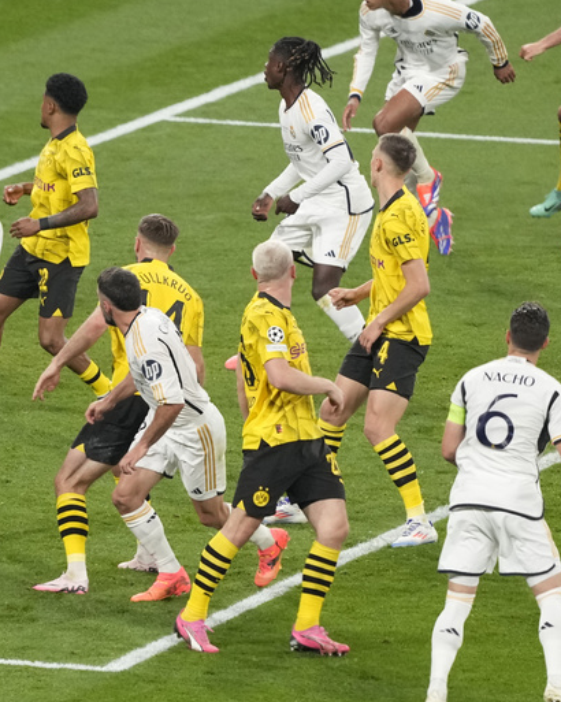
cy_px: 298
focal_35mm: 562
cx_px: 18
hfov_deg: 2.8
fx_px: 11671
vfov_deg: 3.4
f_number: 2.8
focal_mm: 300
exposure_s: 1/1600
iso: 2500
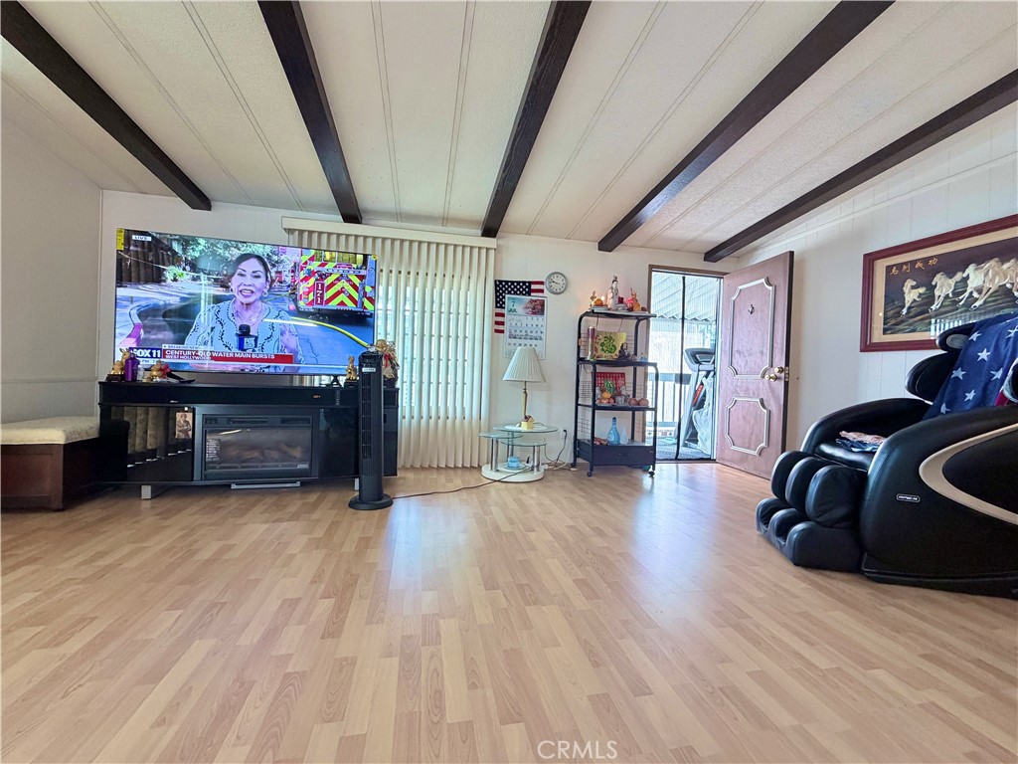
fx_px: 412
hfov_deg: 102.1
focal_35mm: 14
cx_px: 509
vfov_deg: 85.7
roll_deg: -1.6
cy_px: 382
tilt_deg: -0.8
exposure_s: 1/120
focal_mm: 2.22
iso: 320
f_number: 2.2
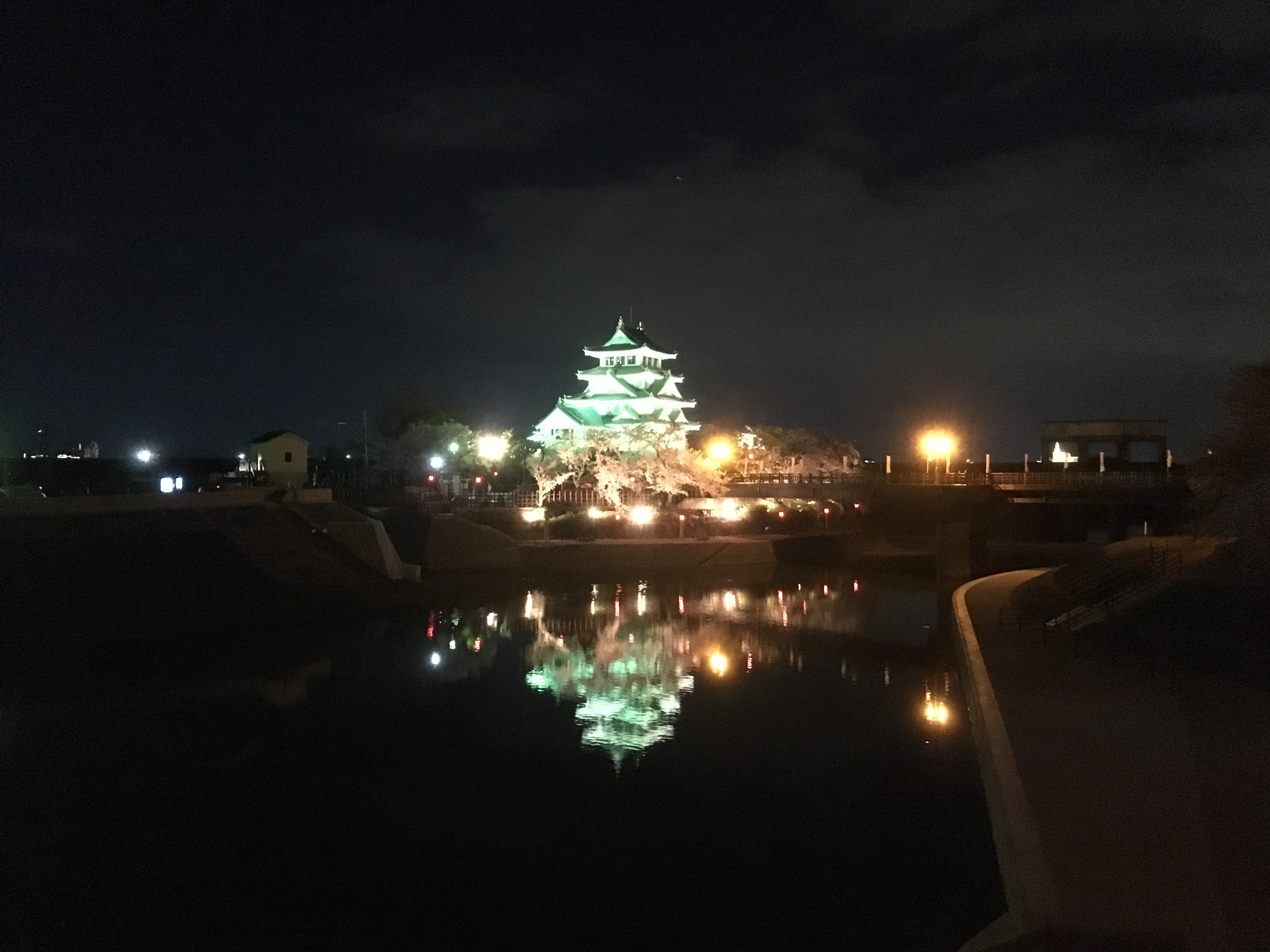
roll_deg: -0.9
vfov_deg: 48.2
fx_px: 1064
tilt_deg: -0.4
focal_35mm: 29
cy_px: 476
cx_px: 635
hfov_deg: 61.7
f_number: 2.2
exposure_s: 1/15
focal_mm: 4.15
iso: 1600
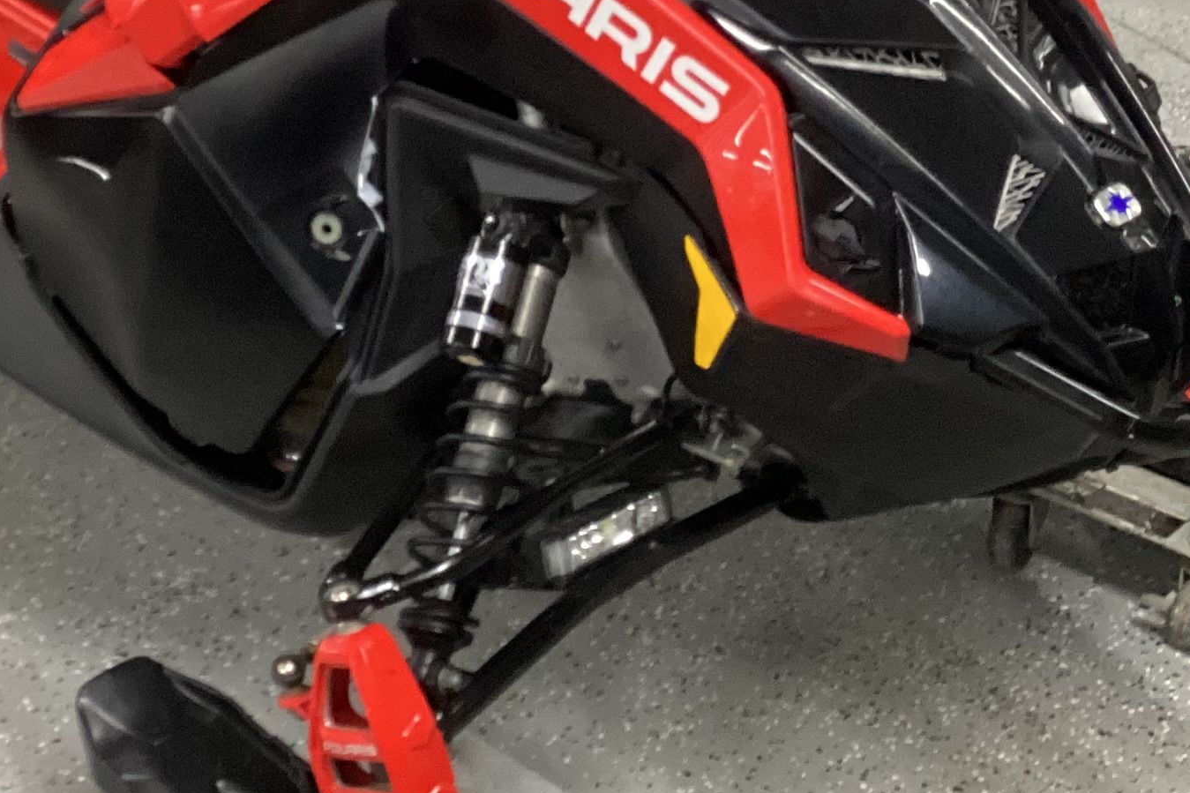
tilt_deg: -27.8
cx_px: 548
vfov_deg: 17.4
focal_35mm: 78
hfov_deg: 26.0
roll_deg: +2.6
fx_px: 2578
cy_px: 183
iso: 400
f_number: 2.4
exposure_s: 1/50
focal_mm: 3.3
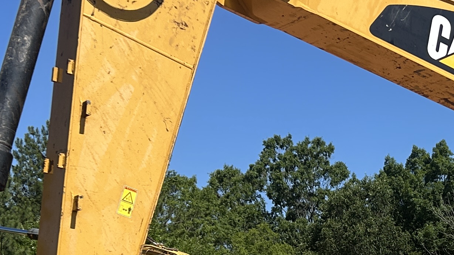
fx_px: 1120
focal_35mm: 93
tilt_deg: +4.7
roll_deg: +1.2
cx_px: 450
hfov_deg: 22.1
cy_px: 272
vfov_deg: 12.8
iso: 50
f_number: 1.5
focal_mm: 5.7
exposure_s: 1/3571
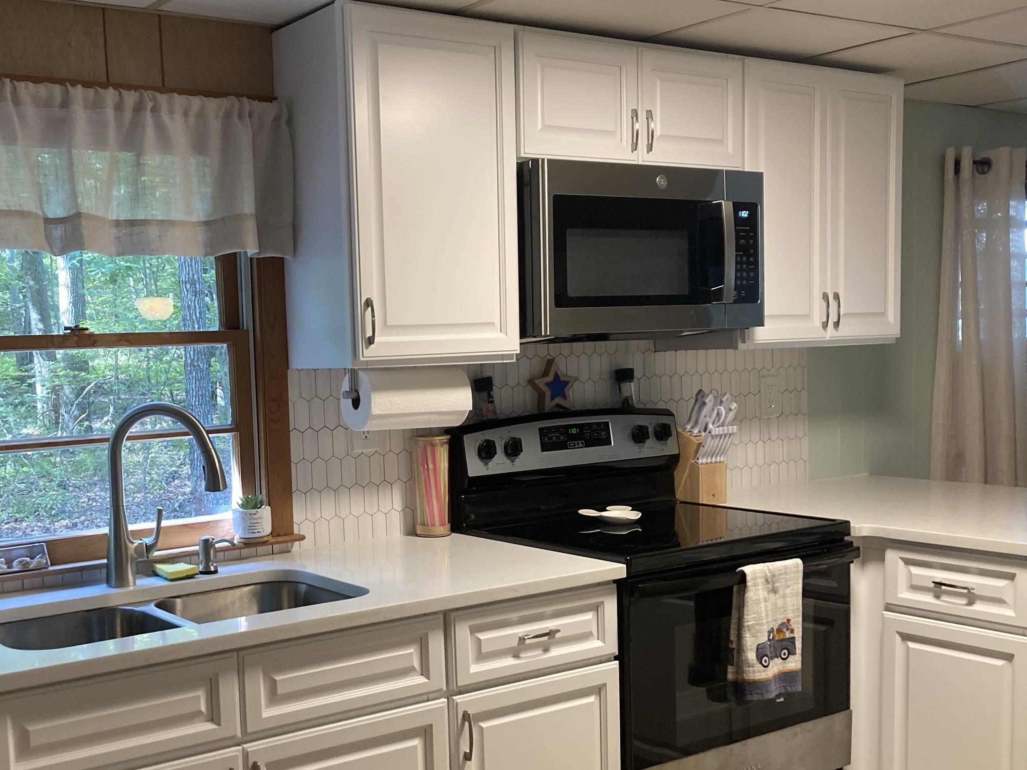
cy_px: 481
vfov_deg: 34.2
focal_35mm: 42
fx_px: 1246
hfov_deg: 44.3
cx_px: 364
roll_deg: +1.4
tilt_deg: -5.2
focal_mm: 3.99
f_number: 1.8
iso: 160
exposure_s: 1/60
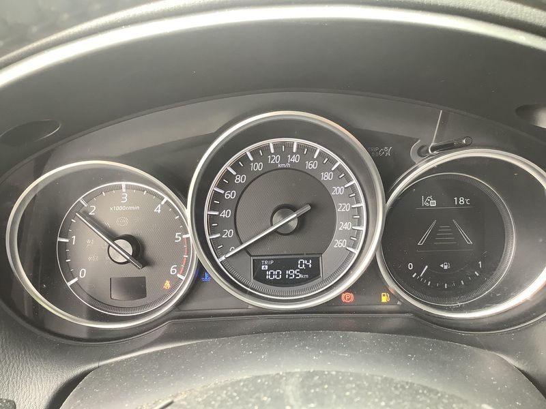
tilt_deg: -26.5
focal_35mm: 31
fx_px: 489
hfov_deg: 58.4
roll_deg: +0.0
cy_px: 204
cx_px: 273
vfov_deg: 45.4
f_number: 2.4
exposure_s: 1/50
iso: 80
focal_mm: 3.3
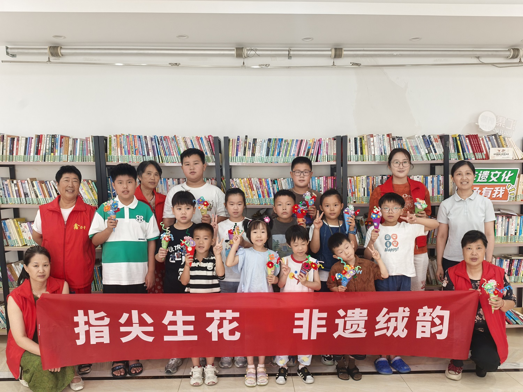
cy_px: 196
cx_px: 262
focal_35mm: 27
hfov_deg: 65.3
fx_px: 408
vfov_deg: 51.4
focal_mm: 6.98
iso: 320
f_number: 4
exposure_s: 1/33.3
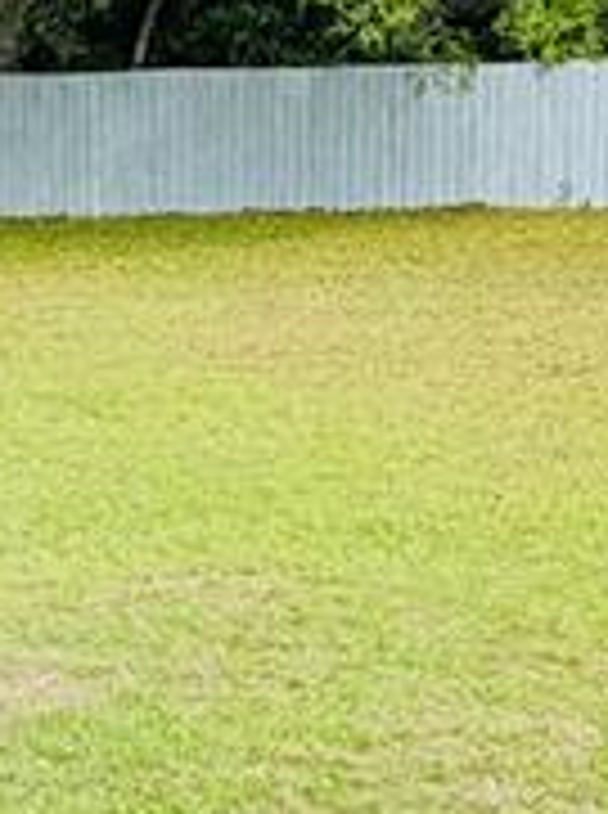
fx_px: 2186
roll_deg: +2.8
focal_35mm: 93
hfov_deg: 15.2
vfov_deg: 21.1
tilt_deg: -9.9
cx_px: -149
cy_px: 423
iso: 32
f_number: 2.2
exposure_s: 1/770
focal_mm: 2.22
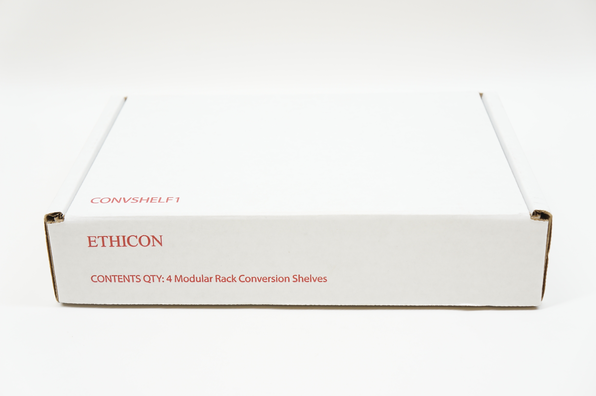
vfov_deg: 27.2
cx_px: 298
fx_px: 819
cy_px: 198
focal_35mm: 50
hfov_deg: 40.0
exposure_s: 1/50
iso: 400
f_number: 5.6
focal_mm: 33
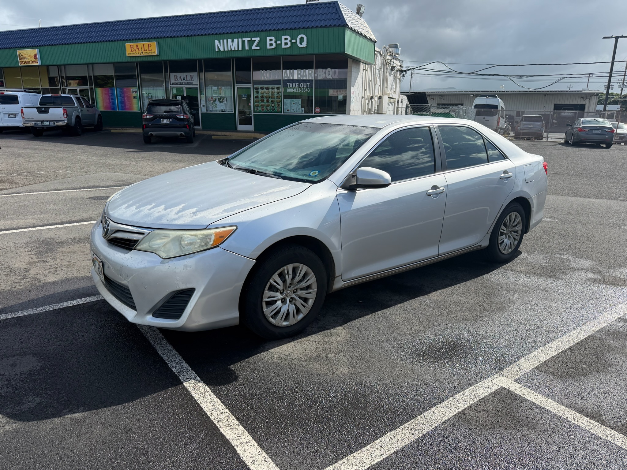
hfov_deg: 71.6
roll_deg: -0.5
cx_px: 314
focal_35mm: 24
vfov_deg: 56.8
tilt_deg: -13.3
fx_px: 435
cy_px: 235
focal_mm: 6.76
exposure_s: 1/4975
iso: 100
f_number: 1.78
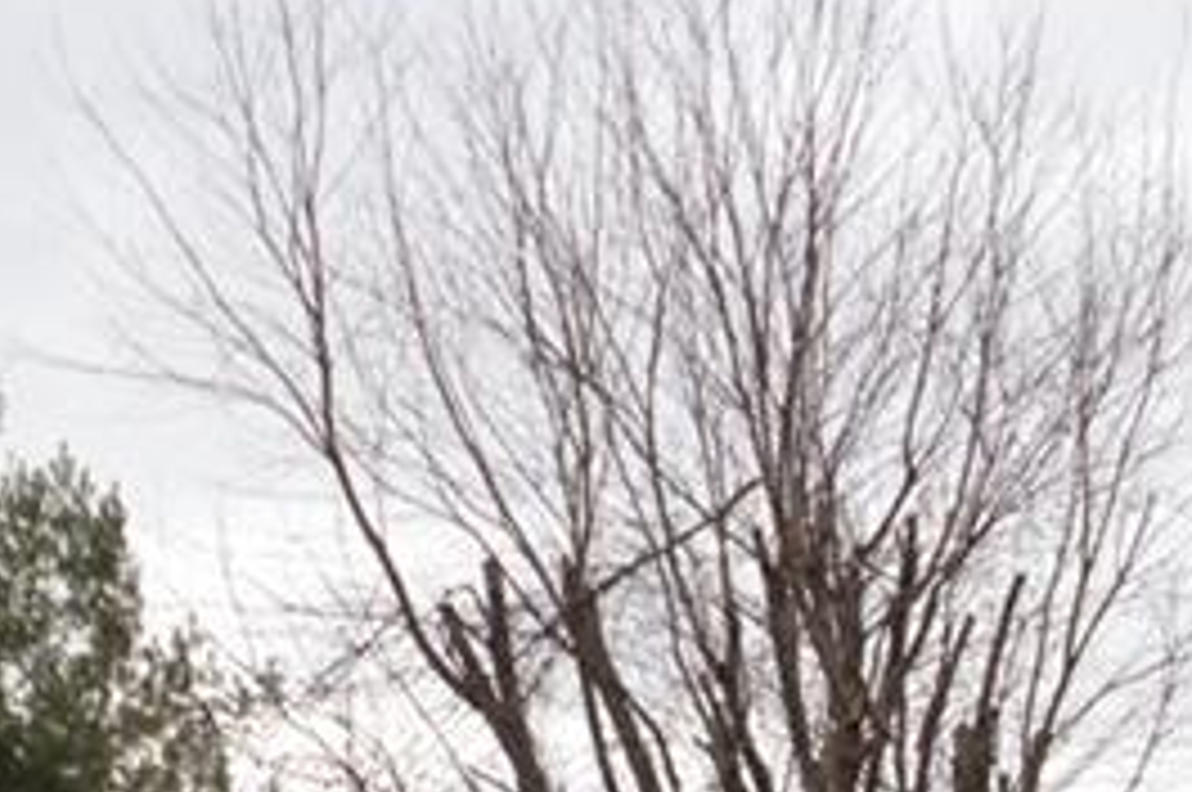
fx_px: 4597
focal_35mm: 139
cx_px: 1795
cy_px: 1472
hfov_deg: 13.9
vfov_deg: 9.3
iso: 100
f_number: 5.6
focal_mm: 24
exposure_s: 1/125
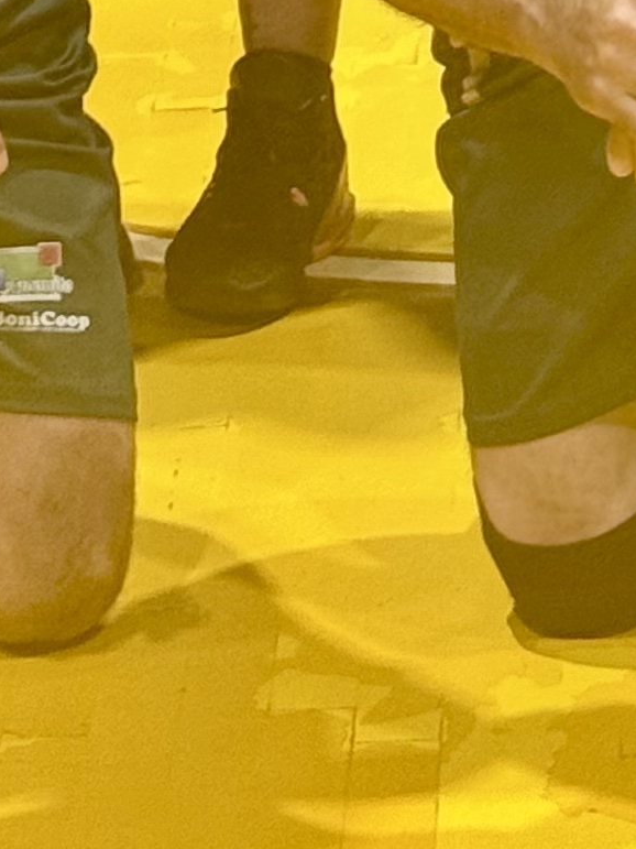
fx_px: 6151
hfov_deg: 5.9
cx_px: 710
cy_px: -1292
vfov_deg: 7.3
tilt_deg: -3.2
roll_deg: +2.1
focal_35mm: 251
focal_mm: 6.76
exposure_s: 1/60
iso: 250
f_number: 1.78
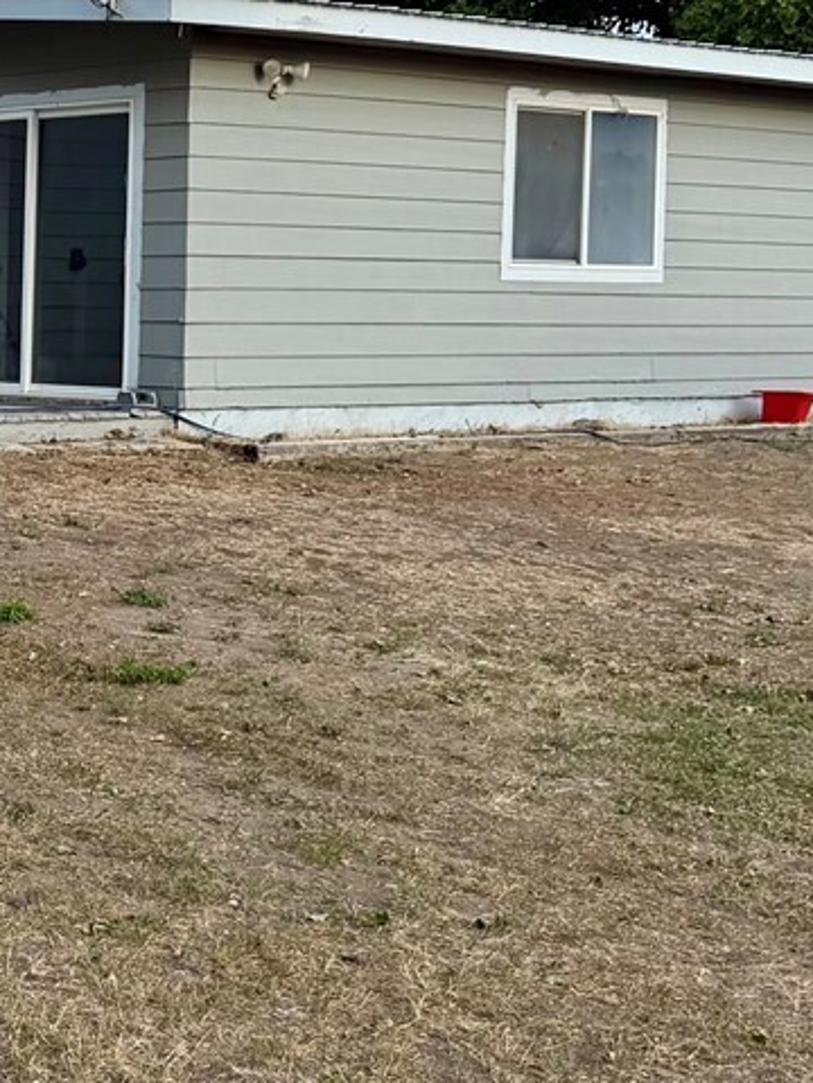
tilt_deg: -1.5
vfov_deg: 24.3
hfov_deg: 16.5
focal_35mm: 80
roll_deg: -0.9
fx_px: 2505
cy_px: 379
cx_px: -479
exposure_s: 1/2232
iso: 80
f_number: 1.78
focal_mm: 6.76
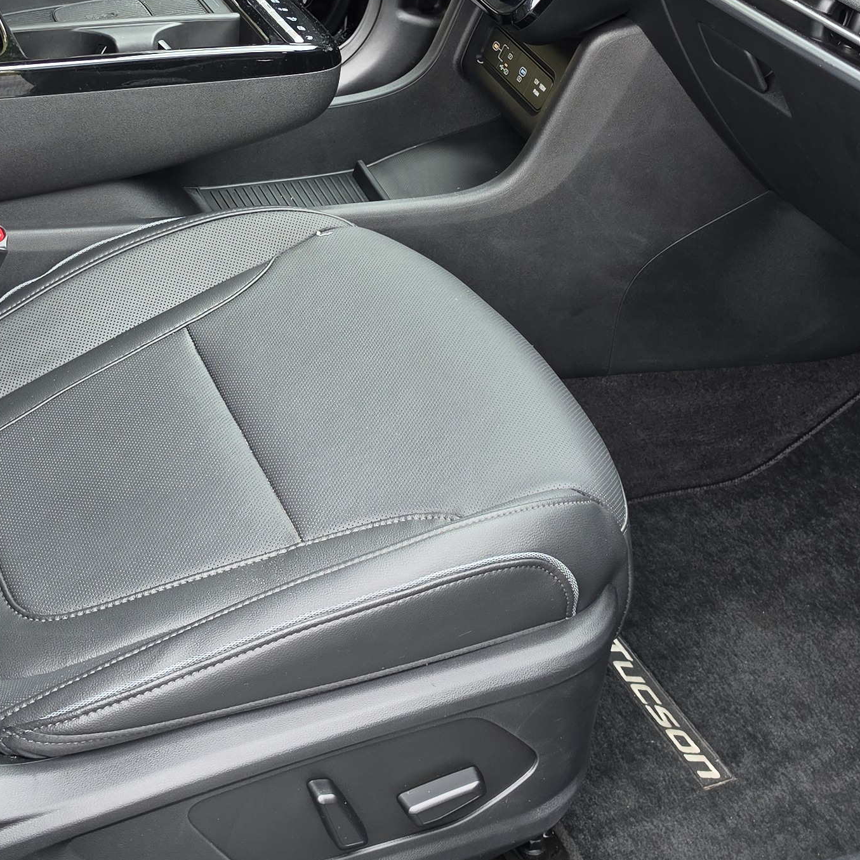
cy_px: 100
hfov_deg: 28.6
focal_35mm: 60
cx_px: 378
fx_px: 1686
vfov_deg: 27.6
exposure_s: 1/180
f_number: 1.4
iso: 64
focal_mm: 6.5
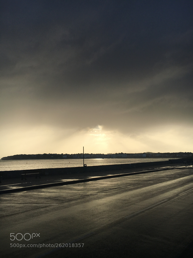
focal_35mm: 29
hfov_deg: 48.2
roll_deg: +1.1
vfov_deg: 61.7
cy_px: 129
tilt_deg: +7.3
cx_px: 96
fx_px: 216
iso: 25
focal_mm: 4.15
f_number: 2.2
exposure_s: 1/1538
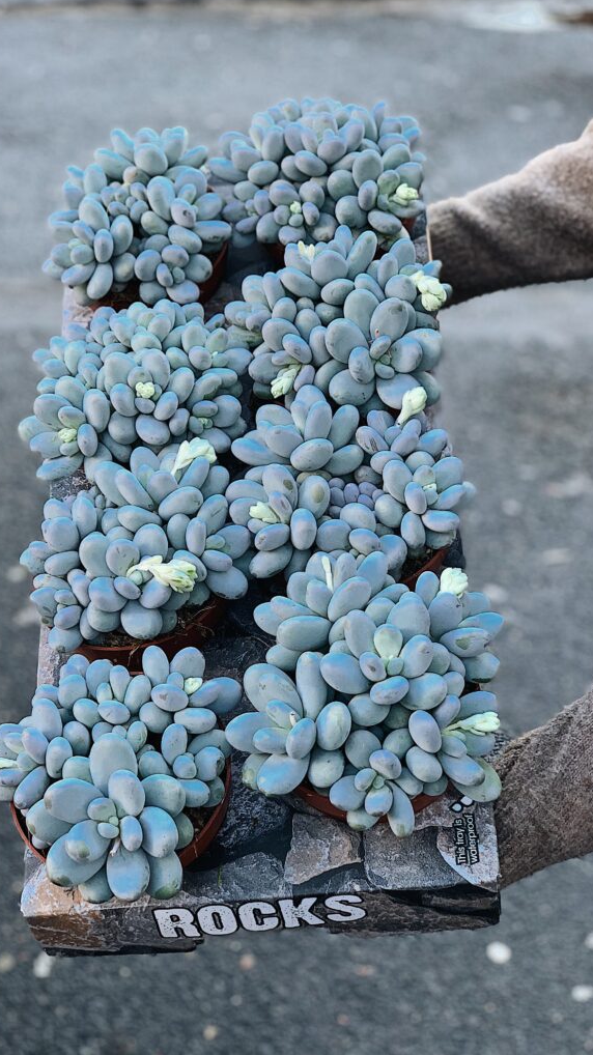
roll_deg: +1.0
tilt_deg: -33.3
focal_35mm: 57
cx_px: 251
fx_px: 1595
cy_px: 525
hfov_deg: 21.0
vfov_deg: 36.6
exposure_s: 1/122
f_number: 2.4
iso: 64
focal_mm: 6
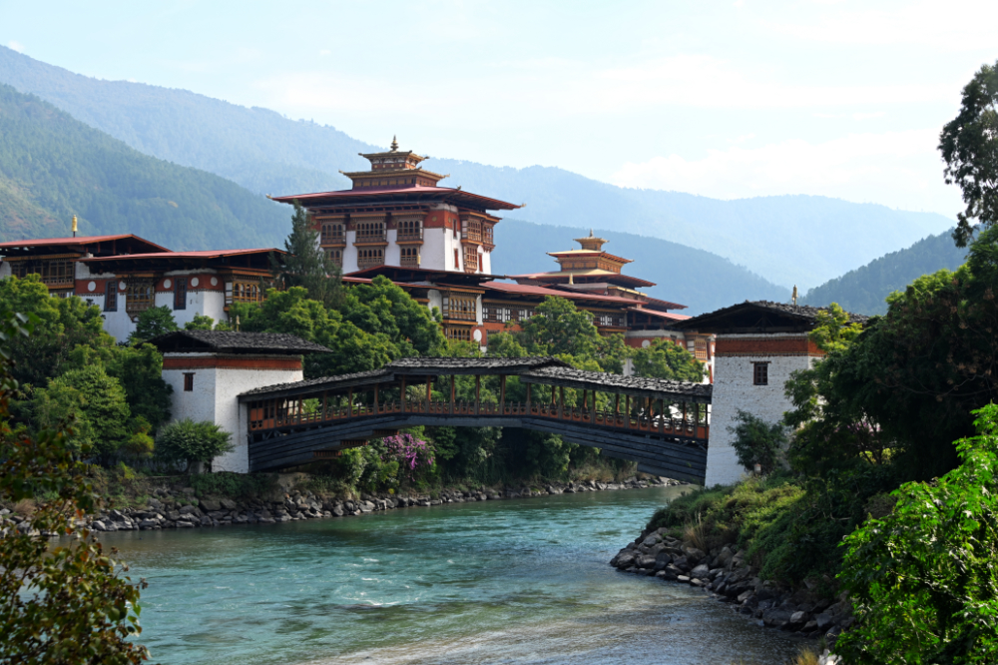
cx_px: 499
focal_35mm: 56
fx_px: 1552
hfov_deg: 35.7
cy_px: 332
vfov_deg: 24.2
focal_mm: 56
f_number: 7.1
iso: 250
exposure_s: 1/320
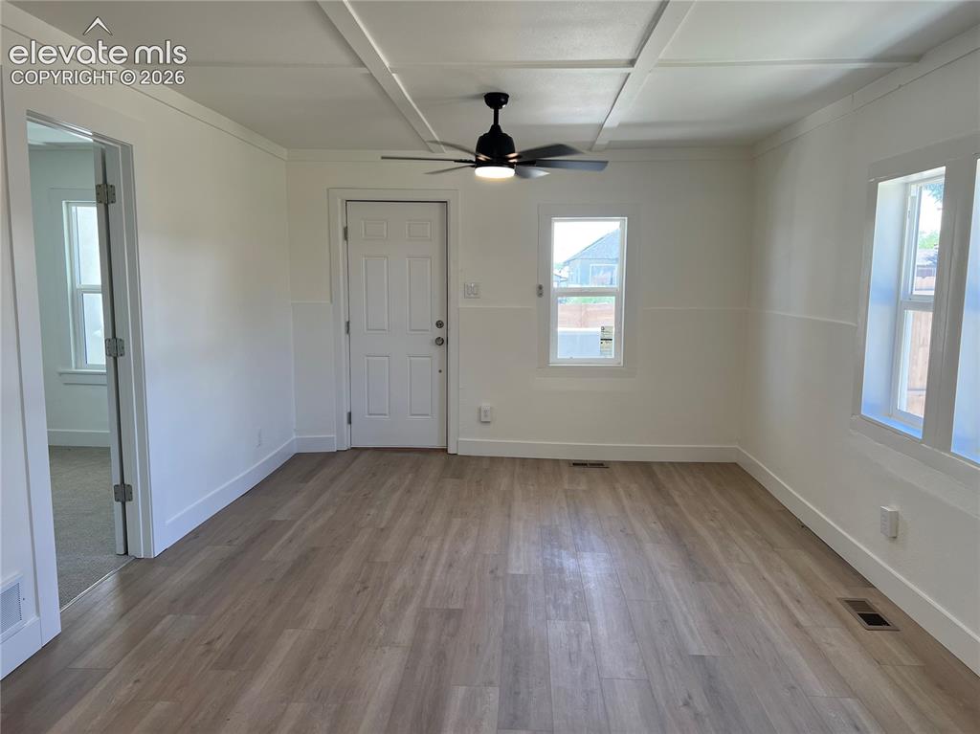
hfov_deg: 67.3
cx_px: 490
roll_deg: -0.9
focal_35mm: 26
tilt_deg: -7.7
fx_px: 736
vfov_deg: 53.0
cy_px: 367
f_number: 1.5
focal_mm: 5.7
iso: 50
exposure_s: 1/161
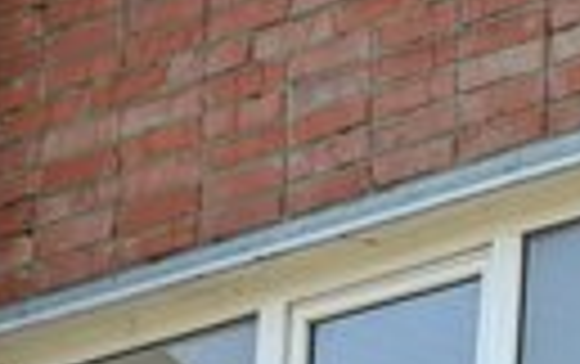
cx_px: 130
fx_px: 10383
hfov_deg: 3.2
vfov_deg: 2.0
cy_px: 598
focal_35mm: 656
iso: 50
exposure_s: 1/455
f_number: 2.8
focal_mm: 16.89
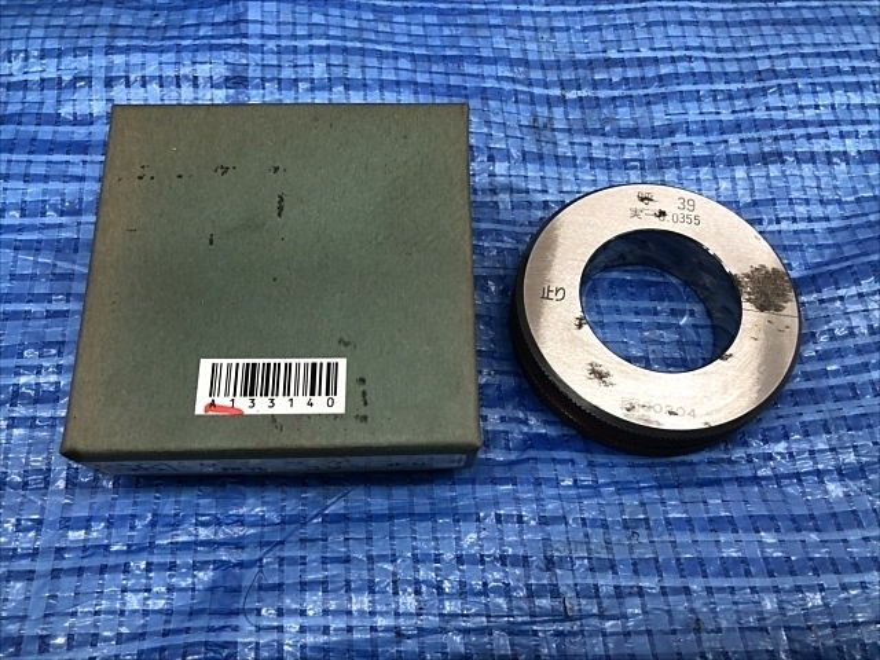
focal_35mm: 29
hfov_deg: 61.7
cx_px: 440
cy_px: 330
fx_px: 737
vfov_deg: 48.2
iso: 40
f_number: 1.8
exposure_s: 1/15
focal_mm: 3.99
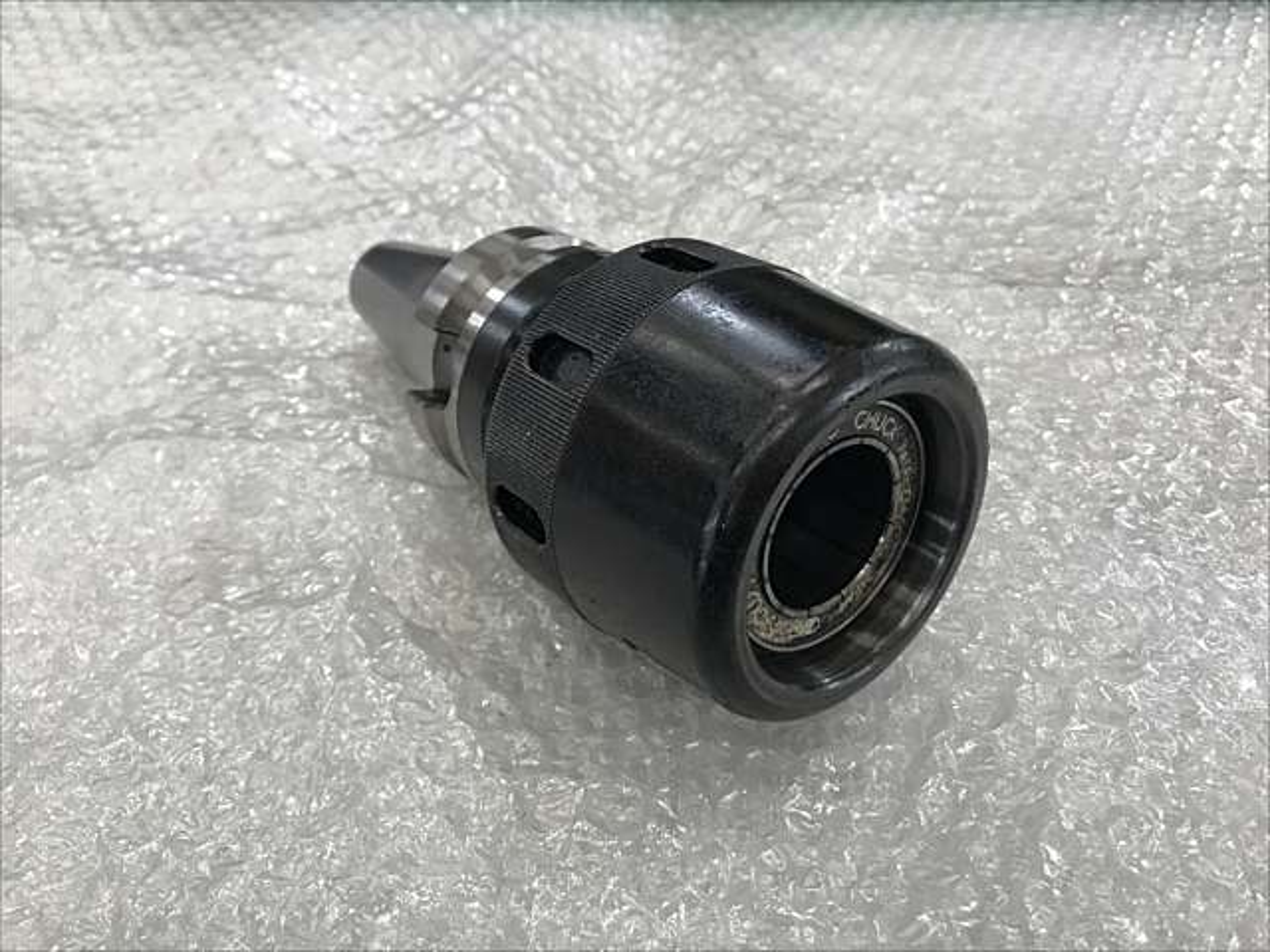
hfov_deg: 63.4
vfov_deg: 49.7
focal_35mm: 28
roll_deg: -1.4
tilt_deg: -44.3
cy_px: 476
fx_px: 1027
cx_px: 635
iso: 25
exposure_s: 1/40
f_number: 1.8
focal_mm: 3.99
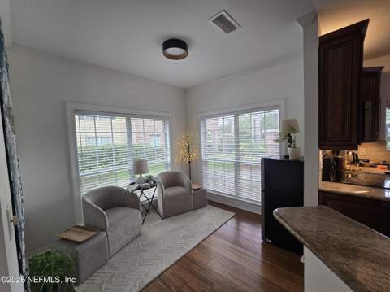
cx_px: 195
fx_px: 146
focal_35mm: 13
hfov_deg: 106.2
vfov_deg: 89.8
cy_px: 146
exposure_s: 1/61
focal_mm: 2.2
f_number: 2.2
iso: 80
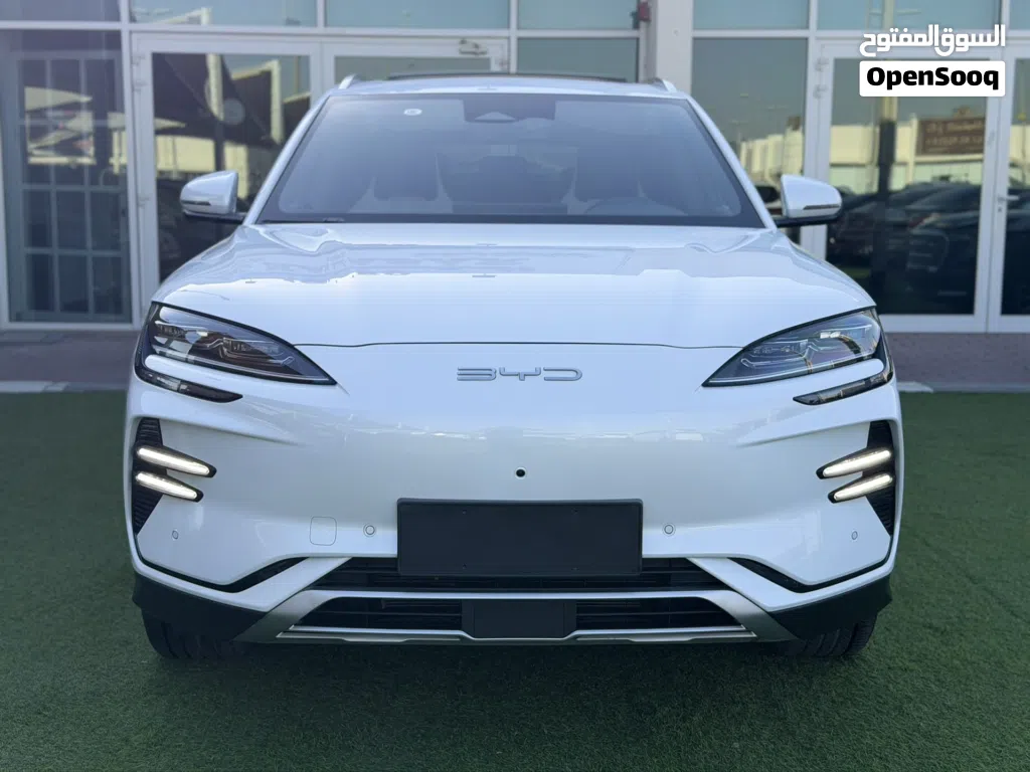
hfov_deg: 39.7
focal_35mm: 48
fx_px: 1428
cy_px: 386
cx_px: 515
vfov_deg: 30.3
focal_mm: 6.76
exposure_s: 1/2208
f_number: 1.78
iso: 64
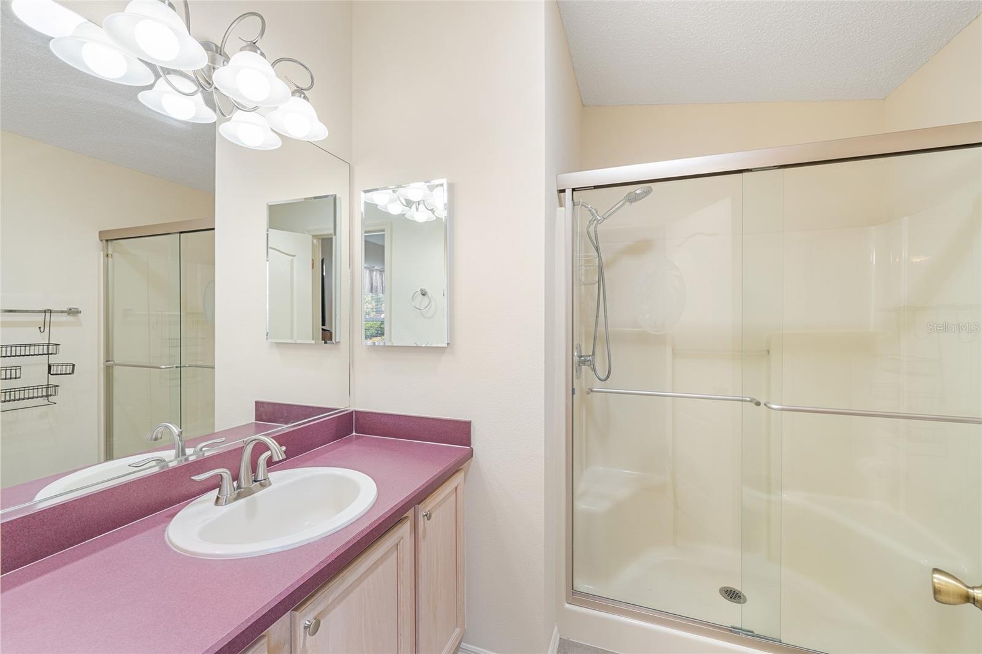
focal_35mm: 14
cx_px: 491
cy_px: 327
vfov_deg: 81.2
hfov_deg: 104.3
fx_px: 382
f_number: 8
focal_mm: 14
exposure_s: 1/4
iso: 400
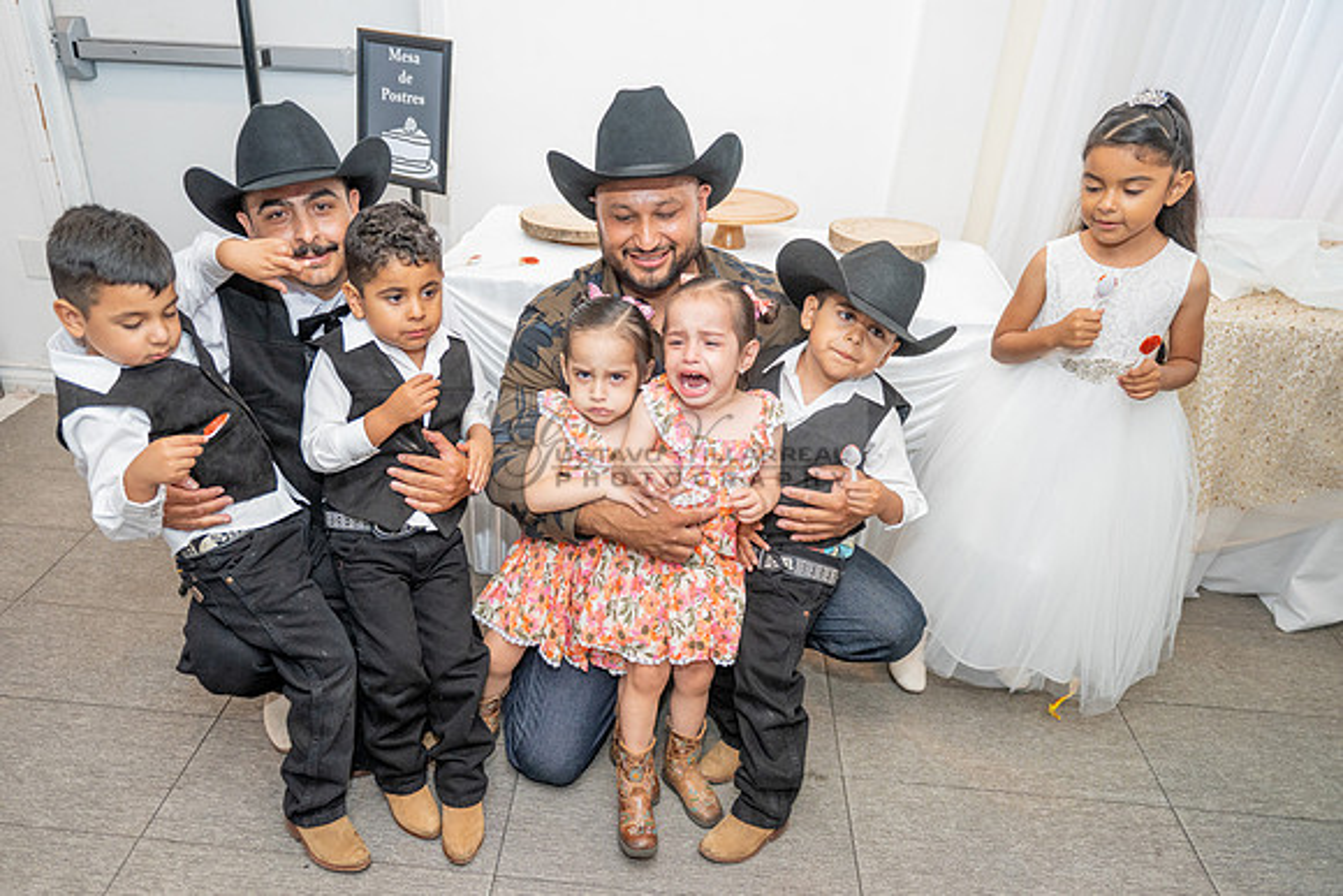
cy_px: 490
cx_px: 609
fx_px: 979
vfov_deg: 49.1
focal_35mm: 26
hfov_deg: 68.7
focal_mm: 24
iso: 800
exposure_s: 1/160
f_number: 3.2
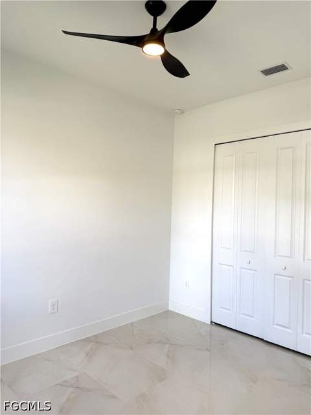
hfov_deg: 56.8
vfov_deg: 71.6
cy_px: 208
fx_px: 287
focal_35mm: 24
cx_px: 156
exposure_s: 1/168
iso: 80
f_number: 1.78
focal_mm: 6.76
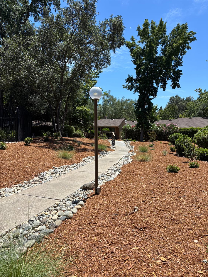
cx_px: 104
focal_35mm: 26
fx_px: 208
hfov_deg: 53.1
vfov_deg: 67.3
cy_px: 138
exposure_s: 1/2778
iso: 50
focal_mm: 5.96
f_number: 1.6
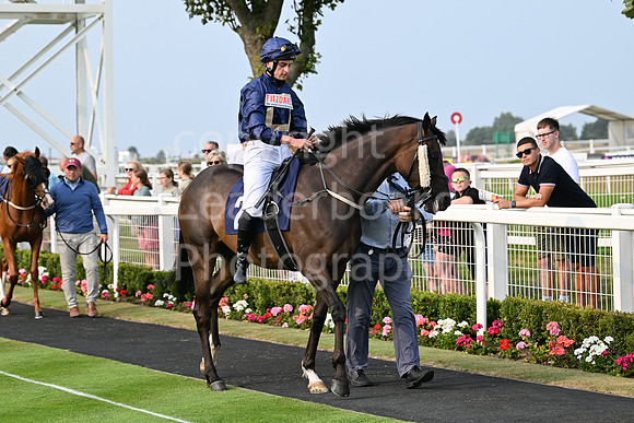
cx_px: 317
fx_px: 2149
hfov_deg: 16.8
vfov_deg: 11.2
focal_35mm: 122
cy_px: 212
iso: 400
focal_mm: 122
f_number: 5.6
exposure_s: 1/1000
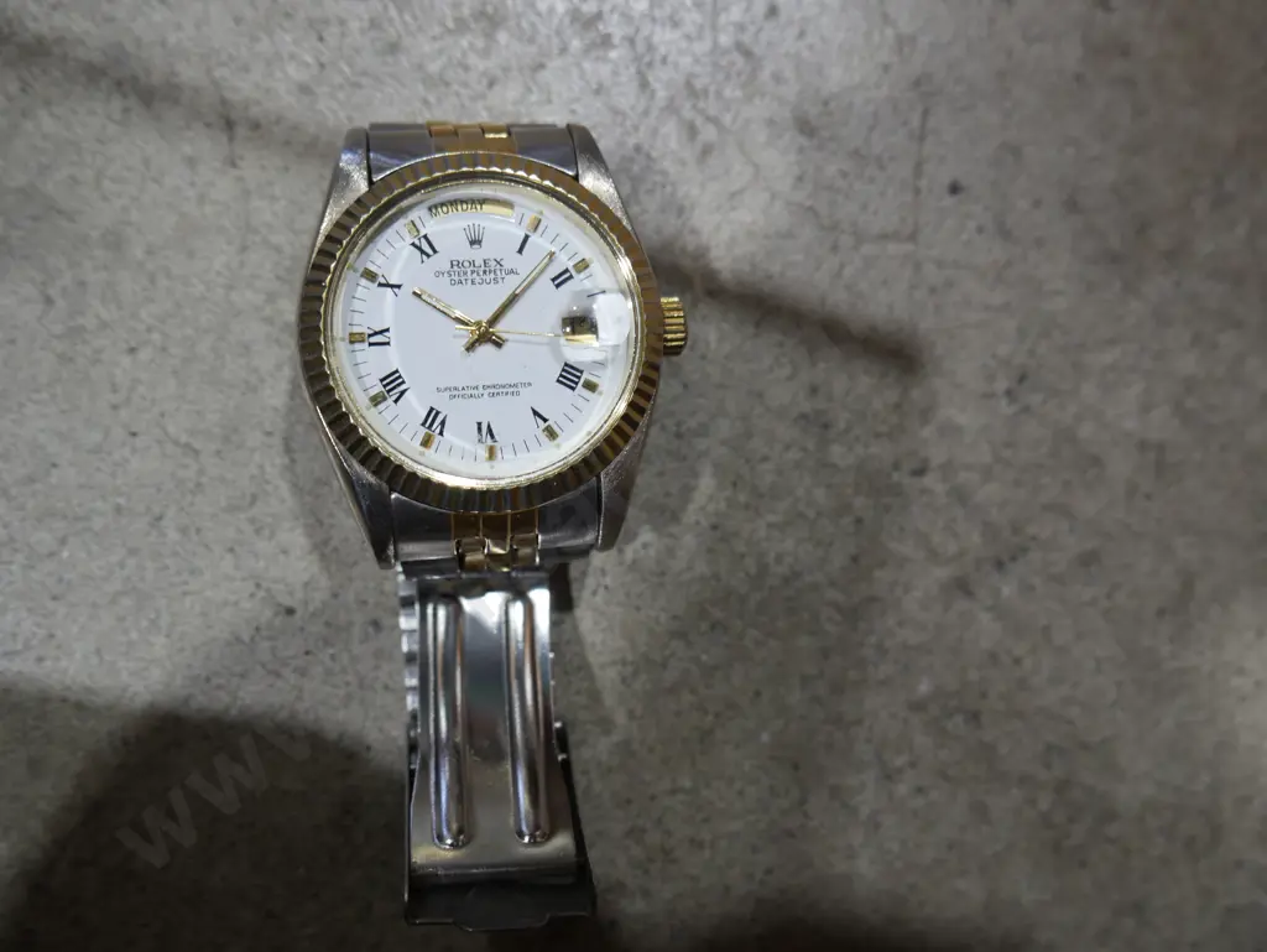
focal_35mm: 36
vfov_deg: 39.7
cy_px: 476
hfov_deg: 51.3
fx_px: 1318
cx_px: 634
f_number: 4
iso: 200
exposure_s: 1/60
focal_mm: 18
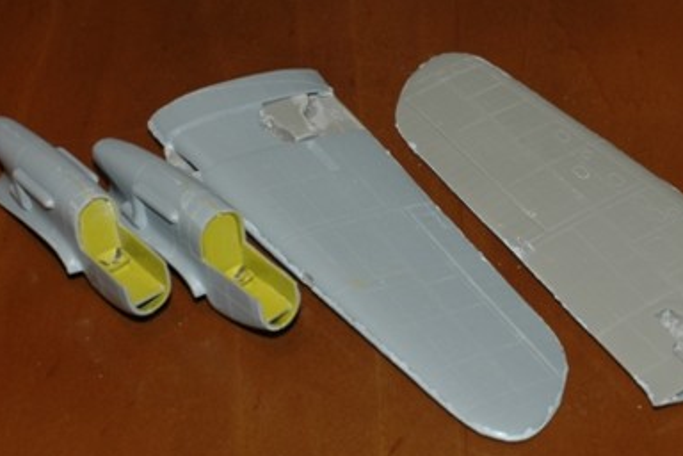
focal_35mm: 88
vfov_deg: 15.5
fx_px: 1669
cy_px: 233
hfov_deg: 23.1
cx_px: 390
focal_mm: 50
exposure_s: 1/60
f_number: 9
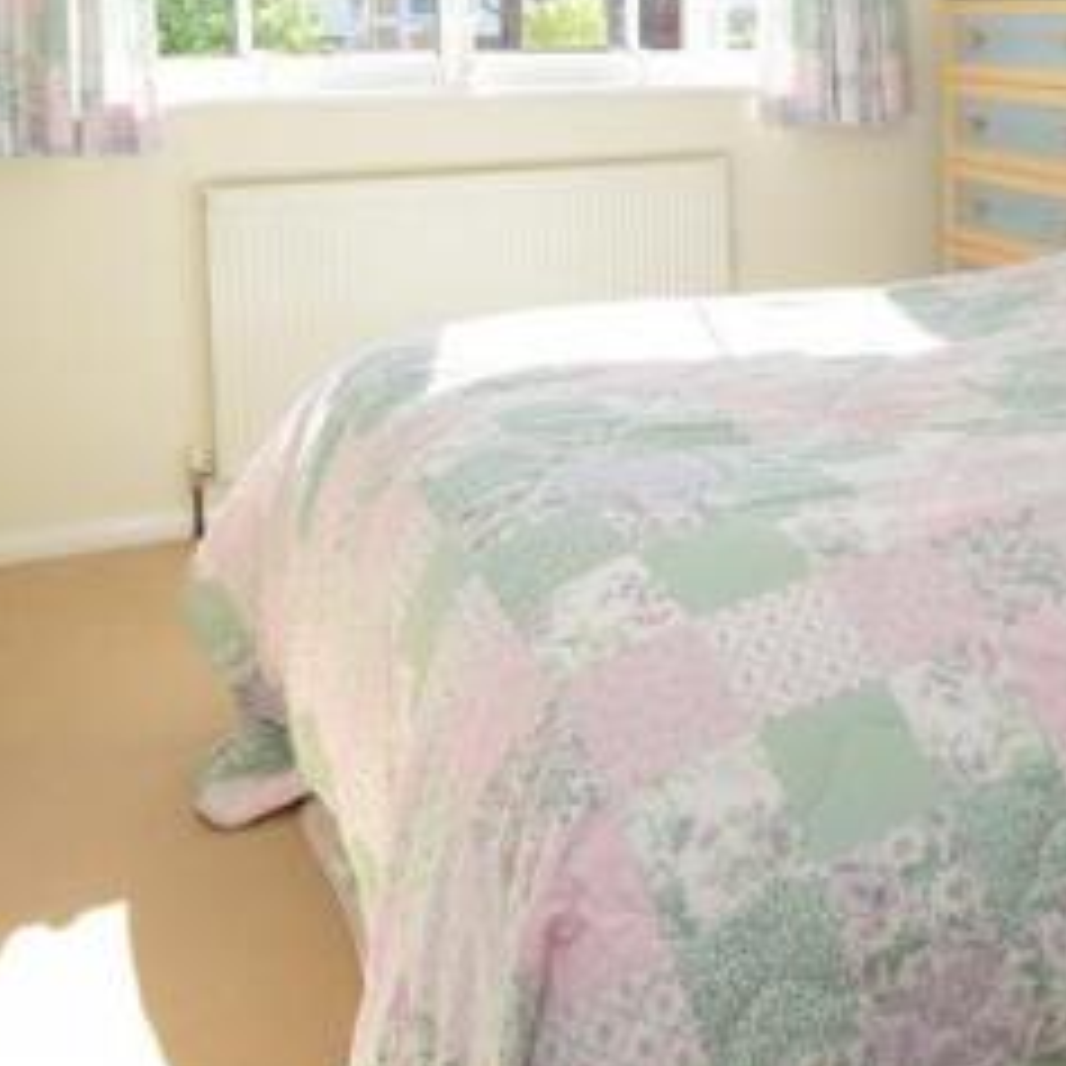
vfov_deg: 38.3
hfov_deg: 37.4
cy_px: 97
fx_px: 1414
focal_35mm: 41
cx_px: 1039
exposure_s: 1/160
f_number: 9
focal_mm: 11.5
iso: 400
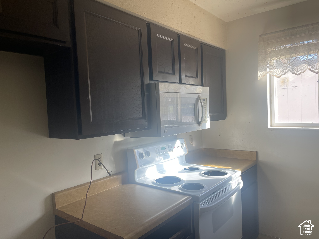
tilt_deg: -3.4
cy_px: 120
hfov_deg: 69.4
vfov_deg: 54.9
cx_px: 160
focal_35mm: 25
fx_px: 230
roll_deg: +2.2
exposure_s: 1/157
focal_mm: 5.1
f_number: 1.6
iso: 32
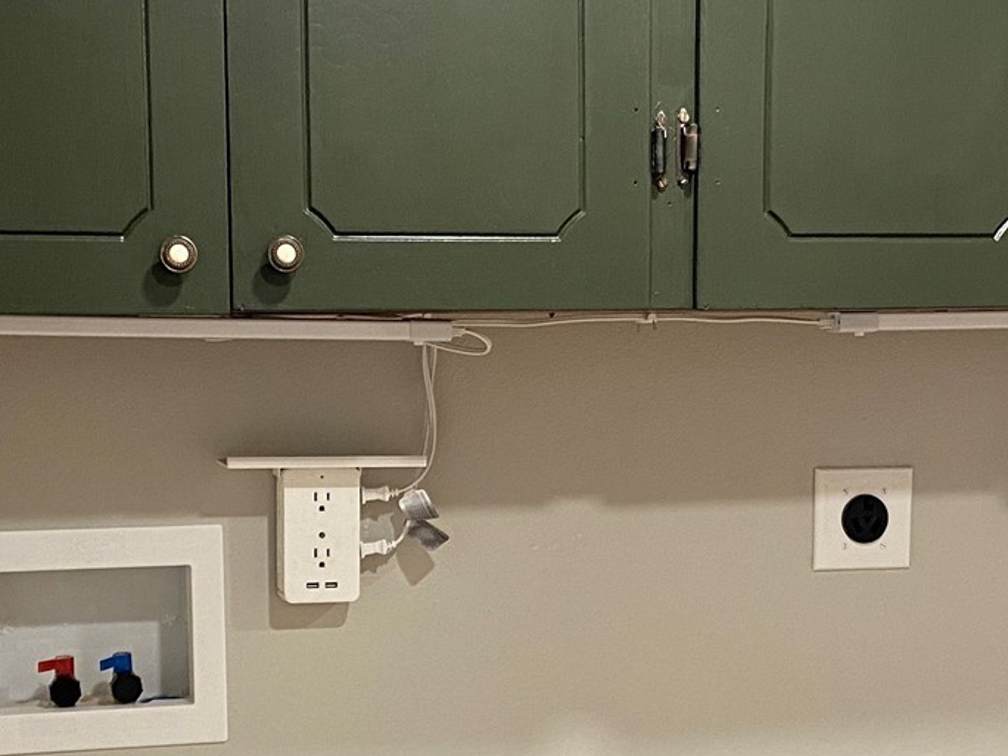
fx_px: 2126
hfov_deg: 26.7
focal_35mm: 73
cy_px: 597
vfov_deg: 20.0
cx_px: 525
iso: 160
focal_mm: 4.25
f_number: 1.8
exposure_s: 1/60
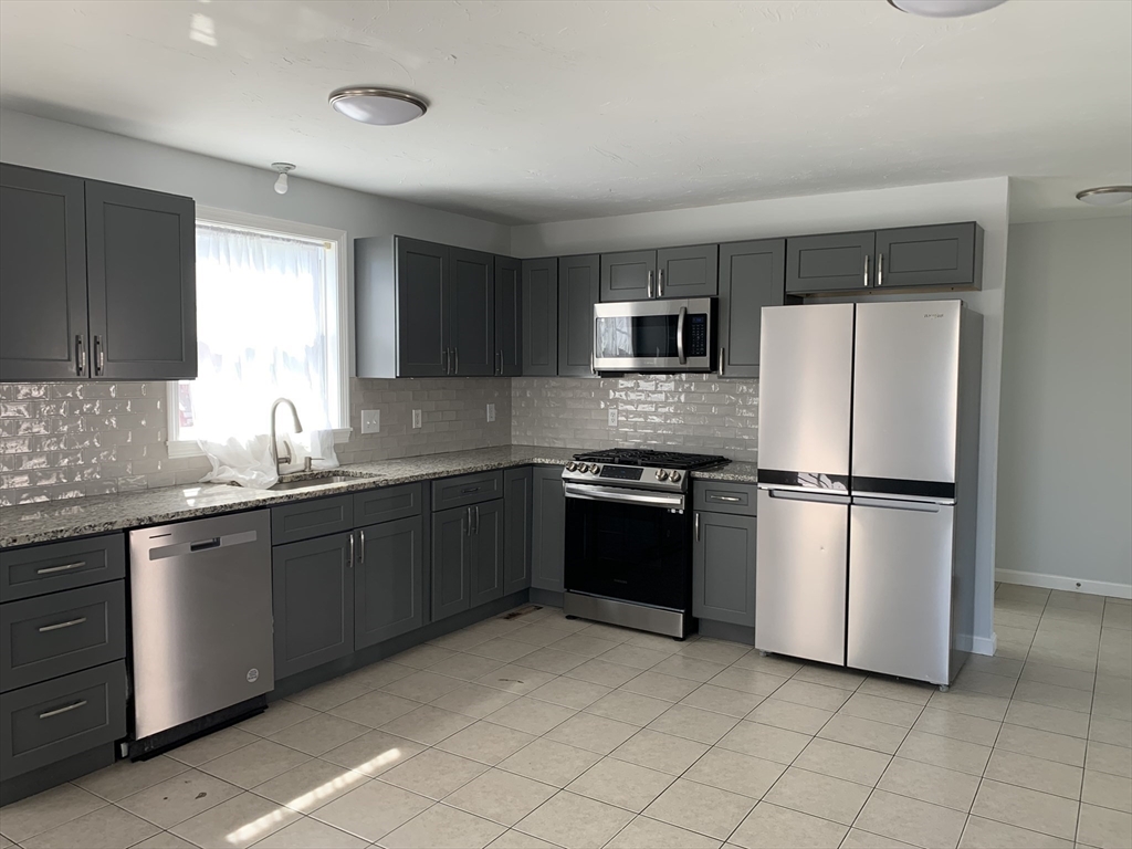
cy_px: 424
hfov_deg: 67.3
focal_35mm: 26
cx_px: 566
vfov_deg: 53.1
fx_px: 850
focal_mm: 4.25
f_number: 1.8
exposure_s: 1/122
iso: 40
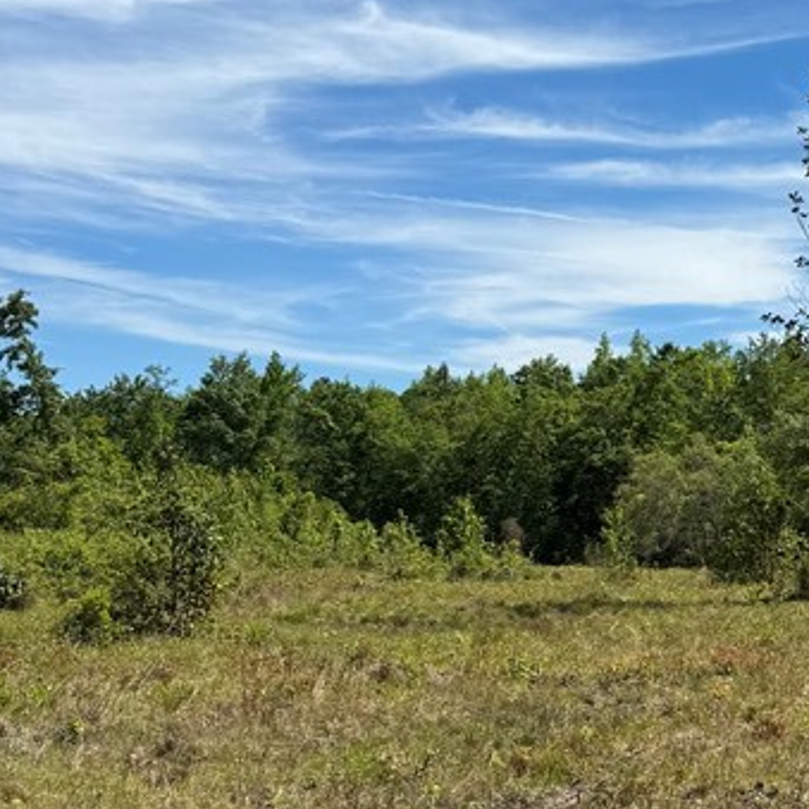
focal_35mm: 64
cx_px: 663
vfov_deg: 26.6
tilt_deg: -1.7
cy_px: 575
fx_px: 1692
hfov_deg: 26.3
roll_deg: +0.4
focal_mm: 6.76
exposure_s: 1/4950
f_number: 1.78
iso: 80
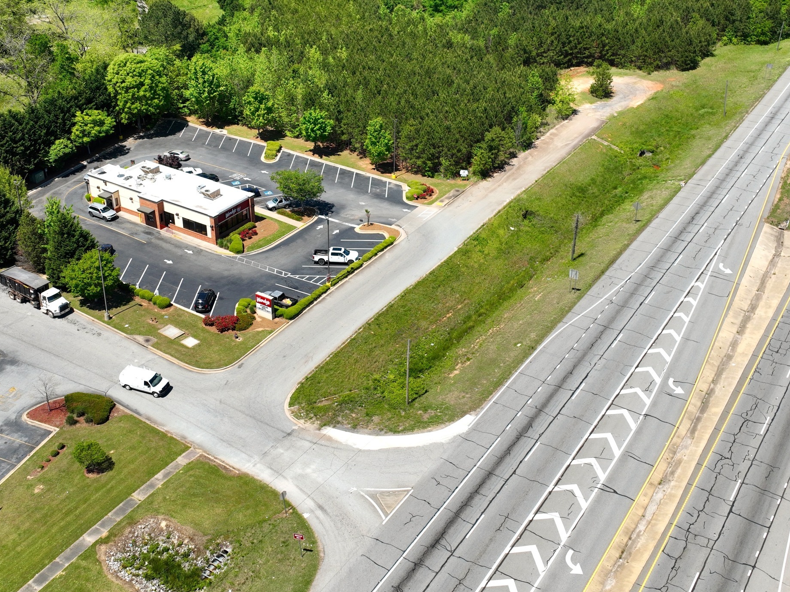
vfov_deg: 35.8
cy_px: 240
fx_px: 913
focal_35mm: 40
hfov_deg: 46.8
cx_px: 391
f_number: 2.8
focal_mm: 12.29
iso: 100
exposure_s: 1/1600
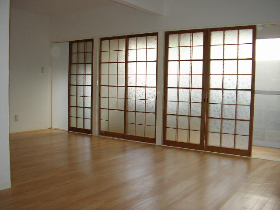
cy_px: 105
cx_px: 140
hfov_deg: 49.0
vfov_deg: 37.7
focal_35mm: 38
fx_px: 307
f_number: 2.9
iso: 94
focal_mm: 5.8
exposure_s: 1/54.7
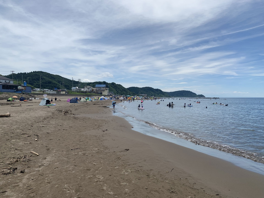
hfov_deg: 67.3
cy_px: 99
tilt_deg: -0.3
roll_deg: +0.2
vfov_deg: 53.1
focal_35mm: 26
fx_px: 198
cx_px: 132
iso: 25
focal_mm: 4.25
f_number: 1.8
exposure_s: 1/3937
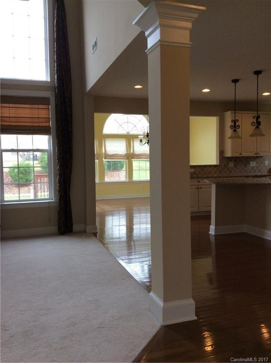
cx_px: 136
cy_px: 182
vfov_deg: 56.9
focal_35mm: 32
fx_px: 335
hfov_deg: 44.0
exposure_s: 1/120
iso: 50
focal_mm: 3.3
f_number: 2.4
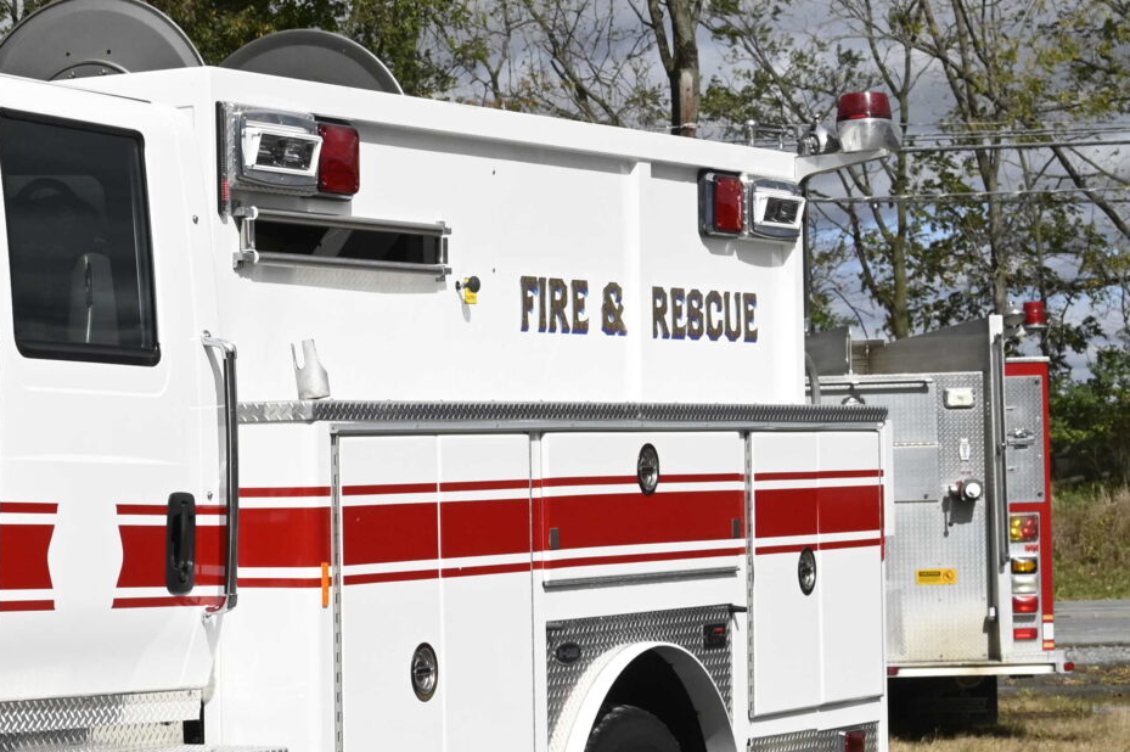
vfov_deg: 12.1
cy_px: 569
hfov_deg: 17.2
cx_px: -268
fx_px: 3544
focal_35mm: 113
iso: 1250
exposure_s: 1/5000
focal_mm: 41
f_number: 9
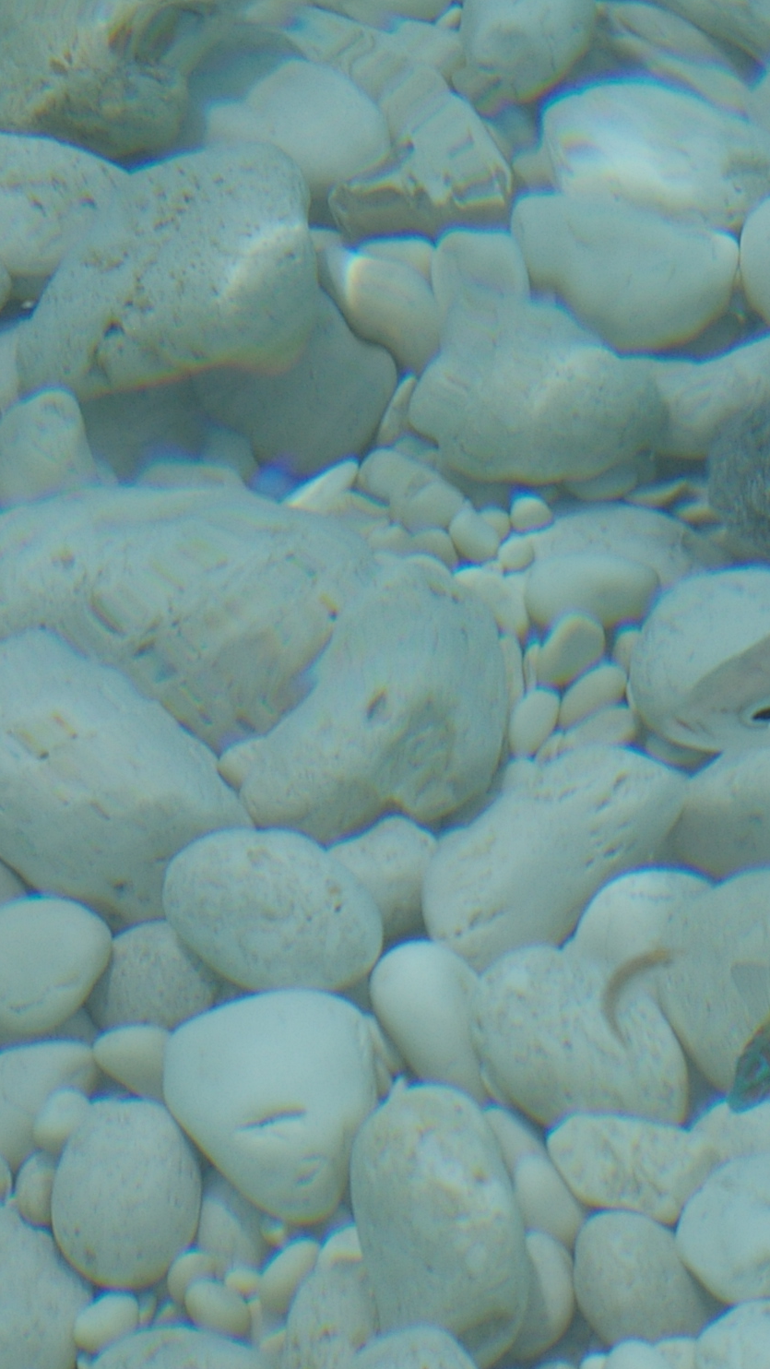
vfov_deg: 12.3
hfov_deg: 6.9
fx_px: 6353
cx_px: 876
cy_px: 817
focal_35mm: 175
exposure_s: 1/1500
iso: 200
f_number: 8
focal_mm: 55
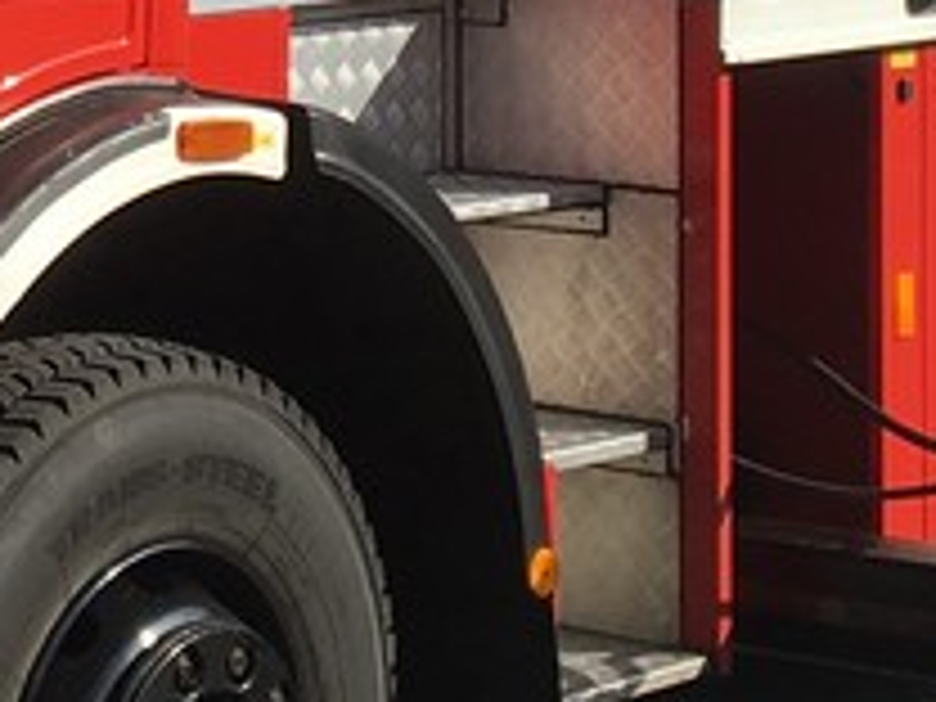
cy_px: -288
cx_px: -50
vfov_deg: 8.7
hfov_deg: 11.7
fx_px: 4516
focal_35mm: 167
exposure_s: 1/1832
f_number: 2.2
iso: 25
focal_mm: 4.15
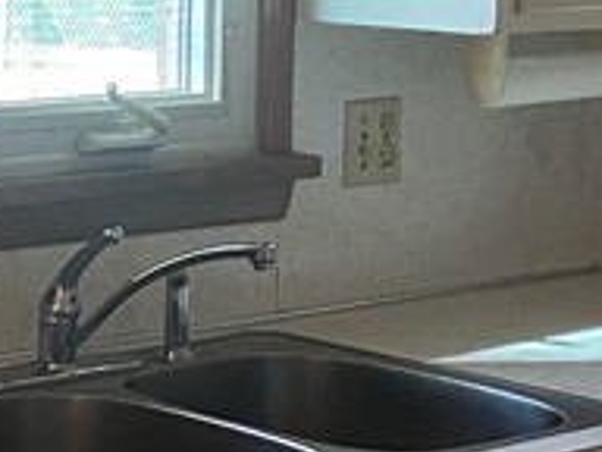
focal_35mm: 139
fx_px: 2417
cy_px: 50
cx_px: -147
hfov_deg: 13.7
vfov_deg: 10.6
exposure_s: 1/60
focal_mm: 4.25
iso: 400
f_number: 1.8
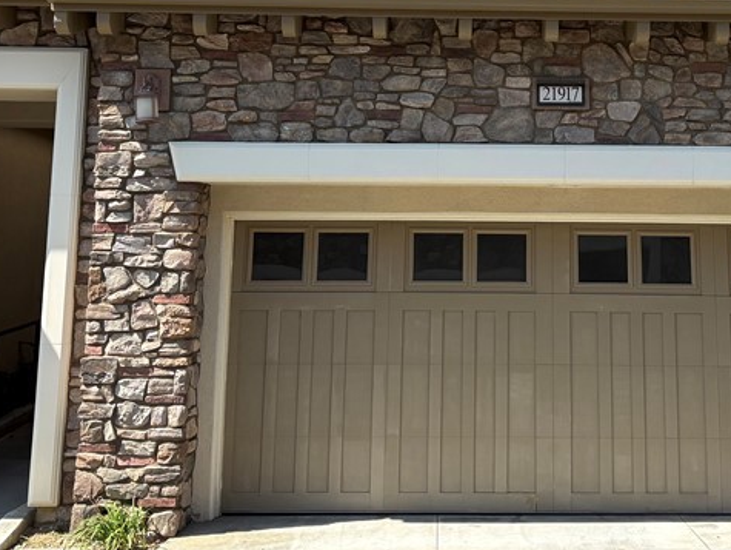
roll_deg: +0.1
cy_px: 57
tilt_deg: +11.2
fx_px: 1183
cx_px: 496
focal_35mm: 56
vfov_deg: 25.3
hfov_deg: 34.0
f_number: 1.6
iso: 50
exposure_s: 1/1848
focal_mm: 5.96
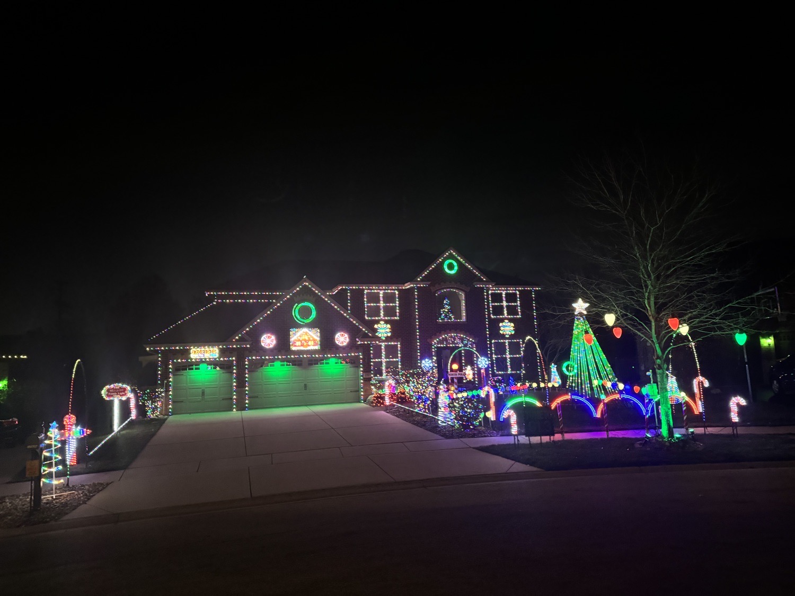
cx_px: 398
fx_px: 551
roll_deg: +1.9
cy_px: 298
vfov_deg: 56.8
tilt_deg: +5.9
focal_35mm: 24
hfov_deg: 71.6
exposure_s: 1/30
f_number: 1.78
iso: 1250
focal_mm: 6.76
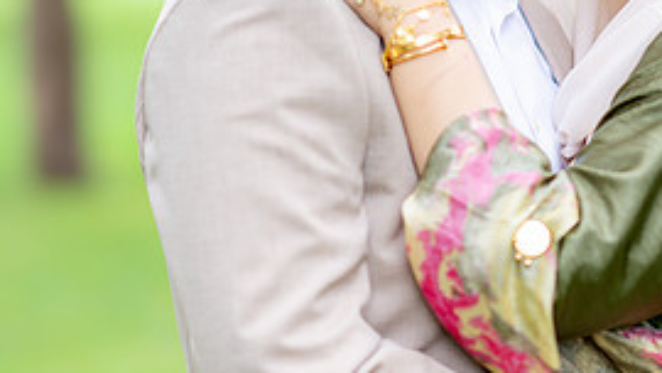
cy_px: -31
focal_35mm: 191
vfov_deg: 6.3
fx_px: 3353
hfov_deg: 11.3
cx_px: 466
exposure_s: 1/800
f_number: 1.4
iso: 100
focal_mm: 85
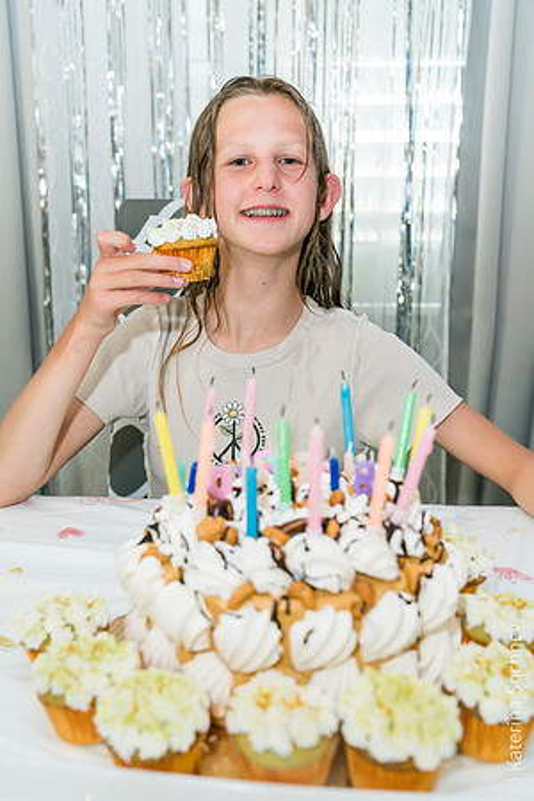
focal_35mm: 40
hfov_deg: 33.4
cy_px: 400
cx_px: 267
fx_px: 890
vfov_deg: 48.5
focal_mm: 40
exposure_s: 1/250
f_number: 4.5
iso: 3200
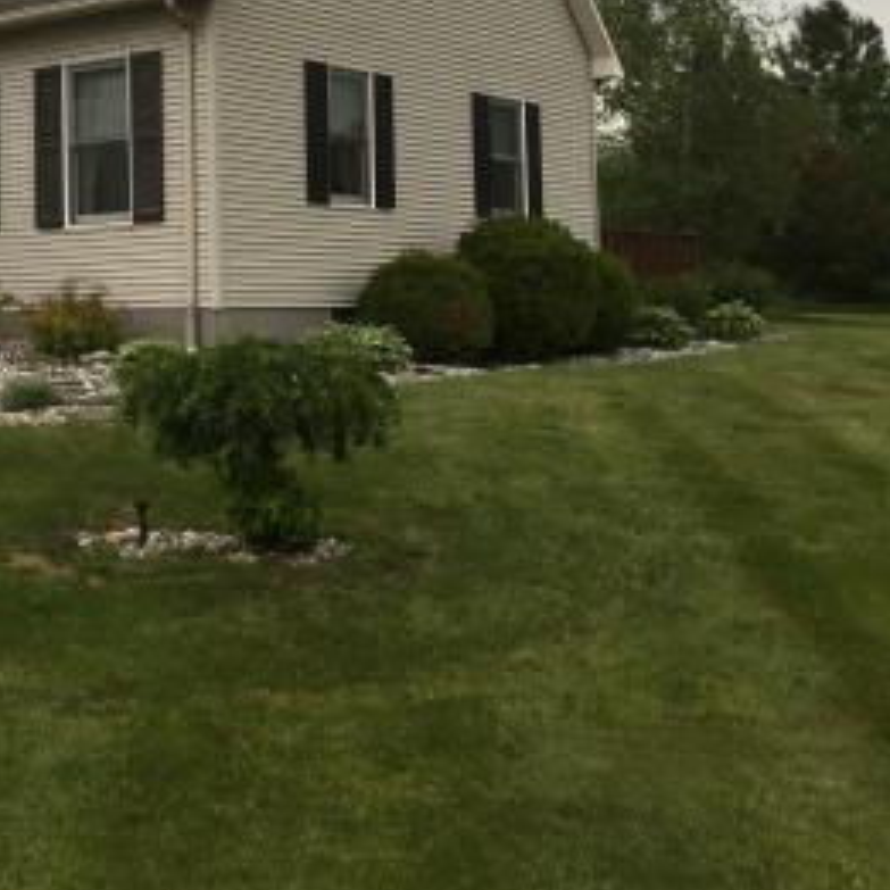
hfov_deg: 28.7
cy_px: 215
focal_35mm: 57
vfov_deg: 29.5
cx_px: 58
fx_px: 1658
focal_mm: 4.15
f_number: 2.2
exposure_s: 1/144
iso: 32
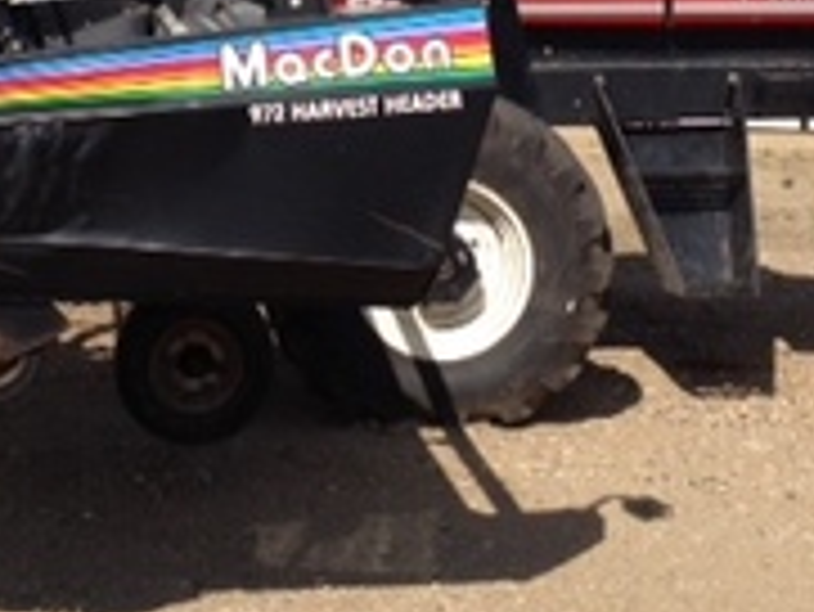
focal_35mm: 105
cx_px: 391
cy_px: -45
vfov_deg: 13.8
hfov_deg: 18.7
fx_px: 2471
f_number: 2.4
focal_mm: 4.28
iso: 64
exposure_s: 1/1972
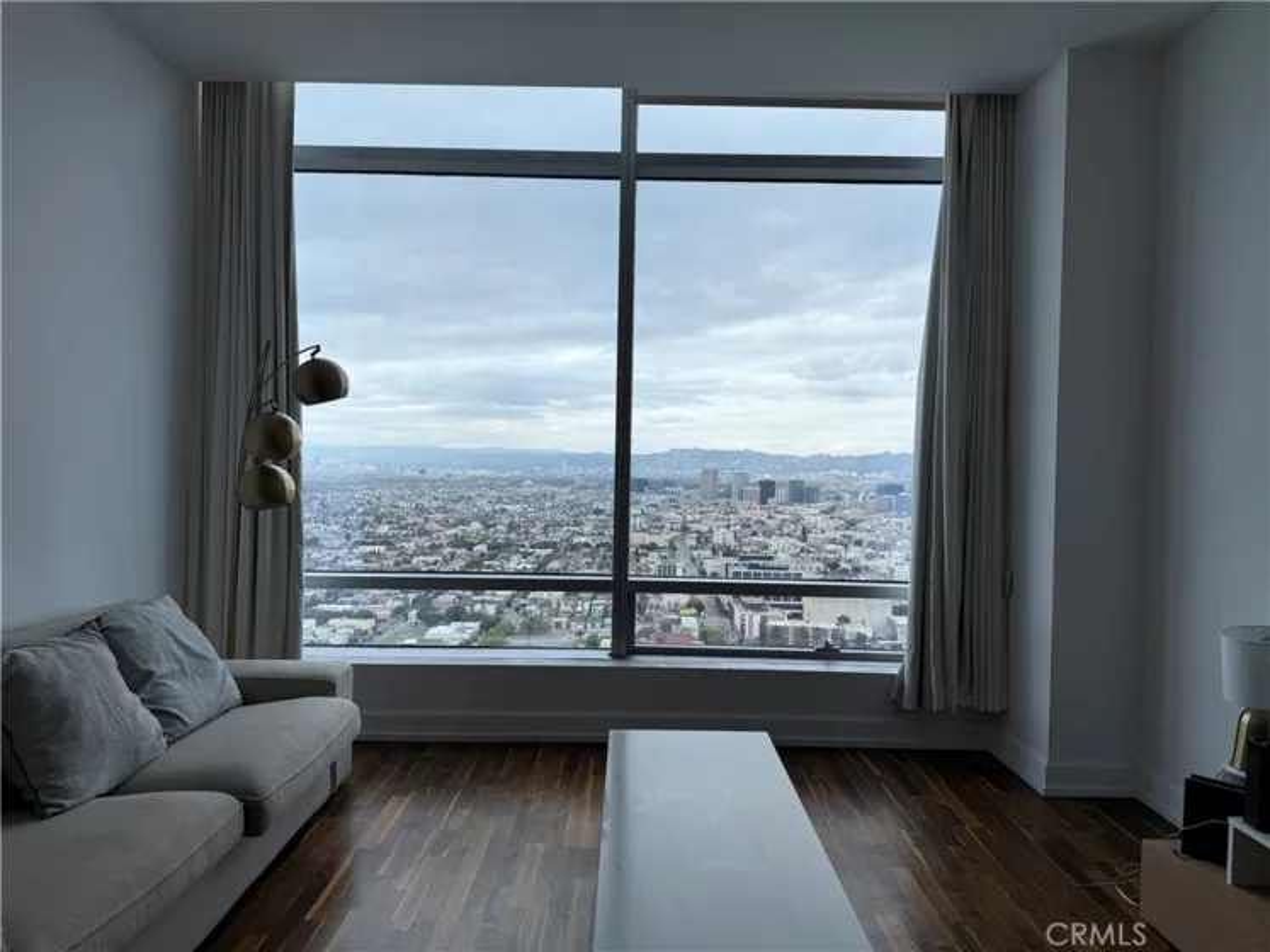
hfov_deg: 71.6
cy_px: 476
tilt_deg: -1.0
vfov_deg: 56.8
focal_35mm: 24
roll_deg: -1.1
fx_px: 880
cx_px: 635
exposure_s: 1/517
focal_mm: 6.76
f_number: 1.78
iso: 80
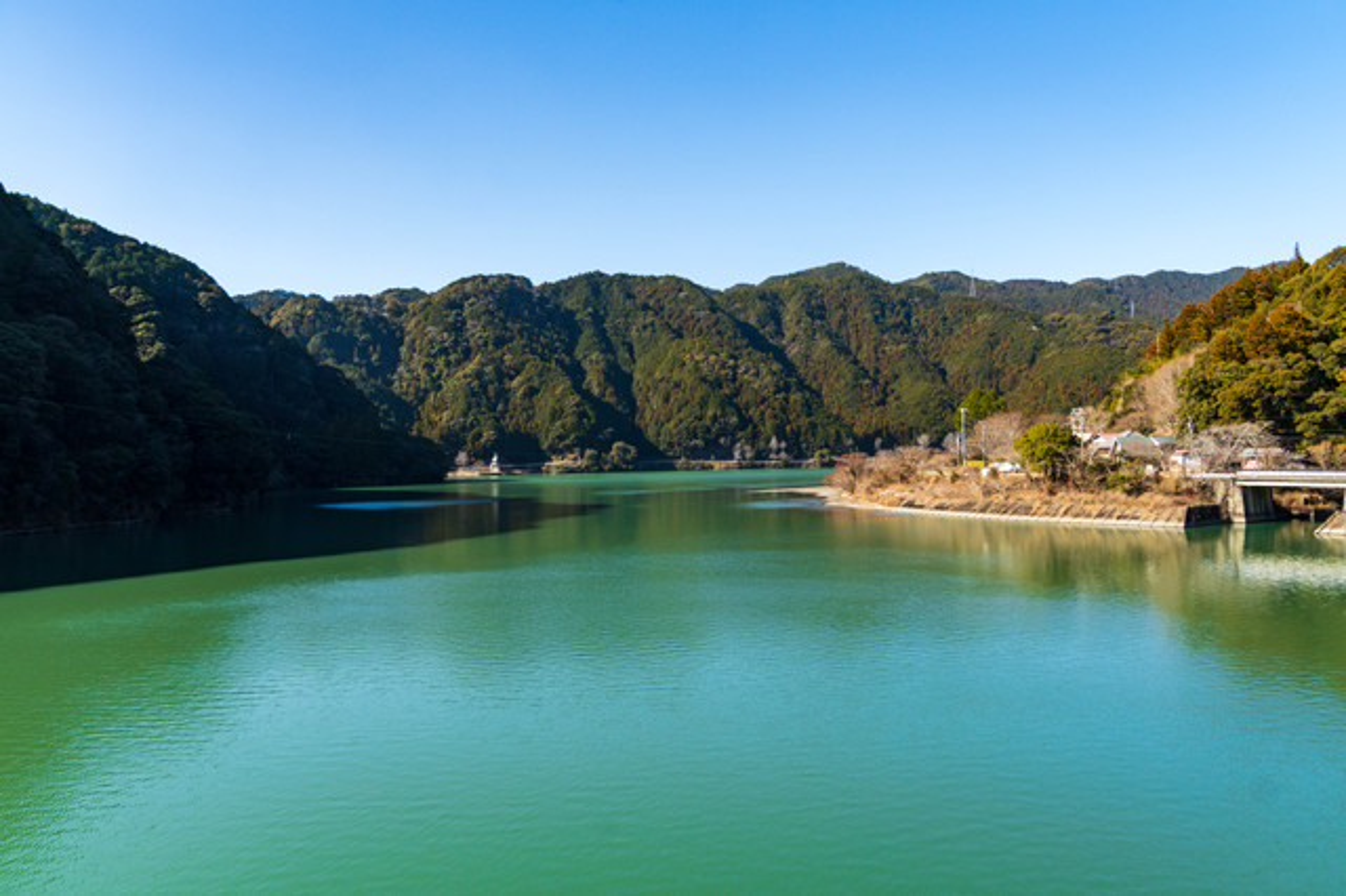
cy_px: 448
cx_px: 673
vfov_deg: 47.9
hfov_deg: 67.4
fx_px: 1009
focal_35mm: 27
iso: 100
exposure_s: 1/125
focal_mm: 18
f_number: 8
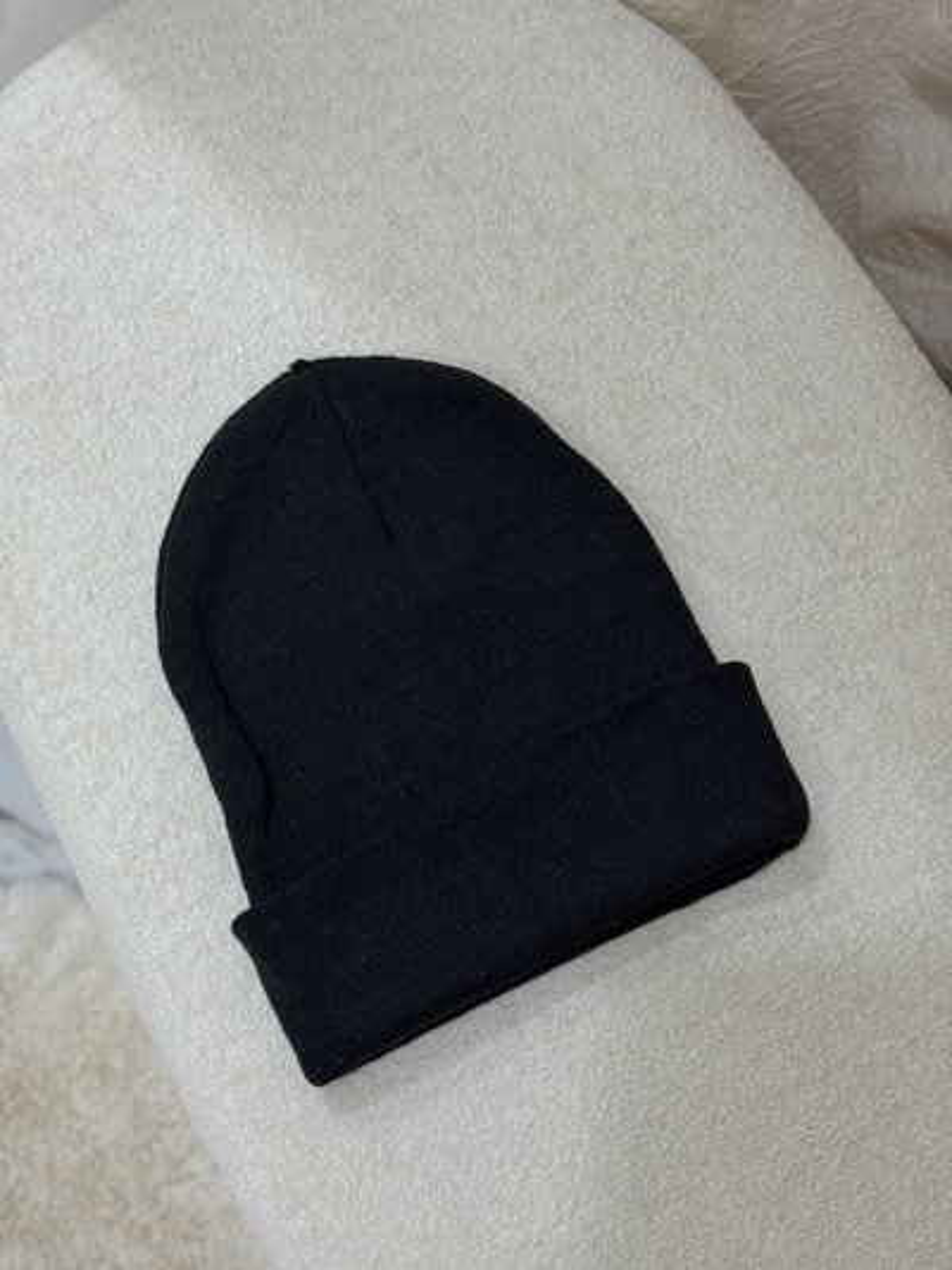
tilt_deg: -70.4
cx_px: 476
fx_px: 1759
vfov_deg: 39.6
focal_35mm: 48
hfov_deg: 30.3
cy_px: 635
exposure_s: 1/33
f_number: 1.78
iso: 200
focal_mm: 6.76
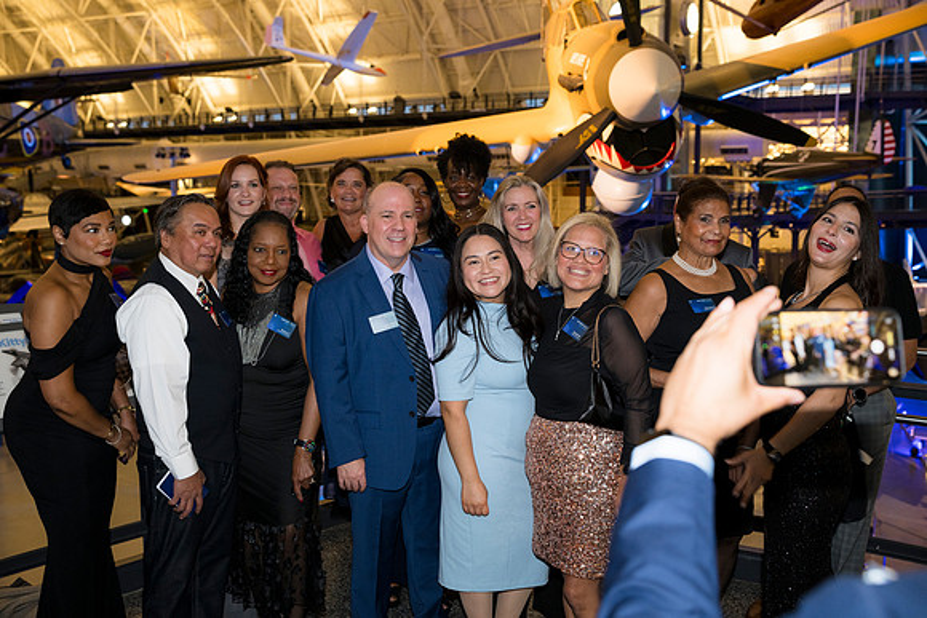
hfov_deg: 54.4
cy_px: 309
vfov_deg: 37.9
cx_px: 464
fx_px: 901
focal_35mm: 35
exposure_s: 1/40
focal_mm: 35
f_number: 4
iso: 1100
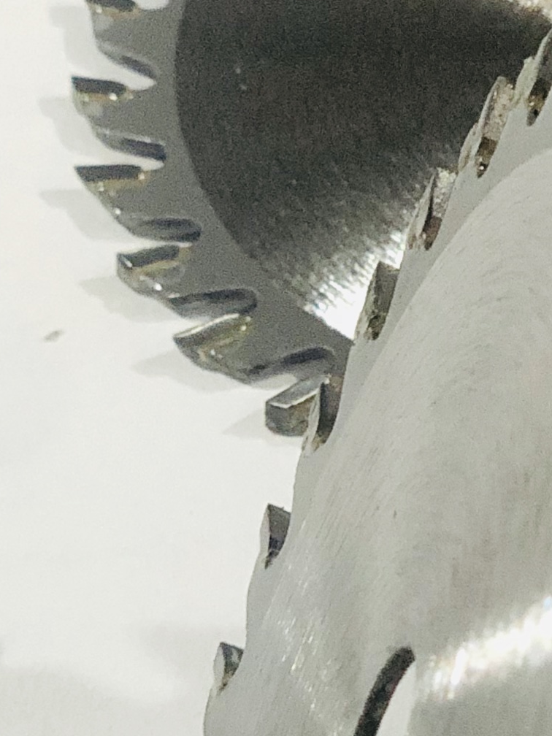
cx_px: 734
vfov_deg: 9.5
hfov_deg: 7.1
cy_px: 514
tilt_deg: -46.9
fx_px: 4422
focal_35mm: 208
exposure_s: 1/24
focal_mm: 6
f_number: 2.4
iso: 160
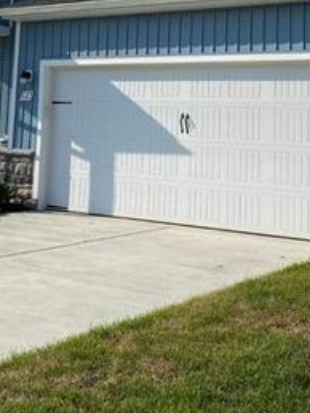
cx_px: 113
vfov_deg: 27.6
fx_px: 801
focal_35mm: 67
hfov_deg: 21.9
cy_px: 20
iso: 32
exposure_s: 1/3610
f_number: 1.8
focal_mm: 4.25
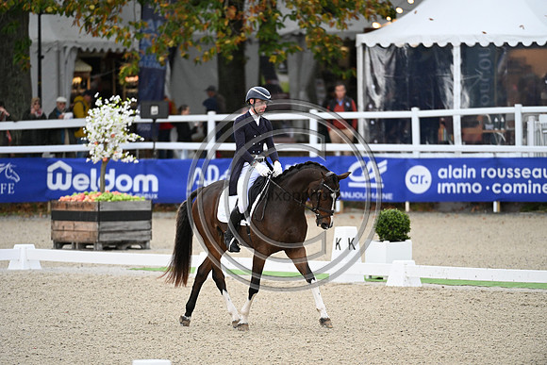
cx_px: 274
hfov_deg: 5.4
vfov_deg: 3.6
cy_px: 182
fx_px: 5775
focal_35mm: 380
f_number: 4.5
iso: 2500
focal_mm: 380
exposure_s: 1/1250
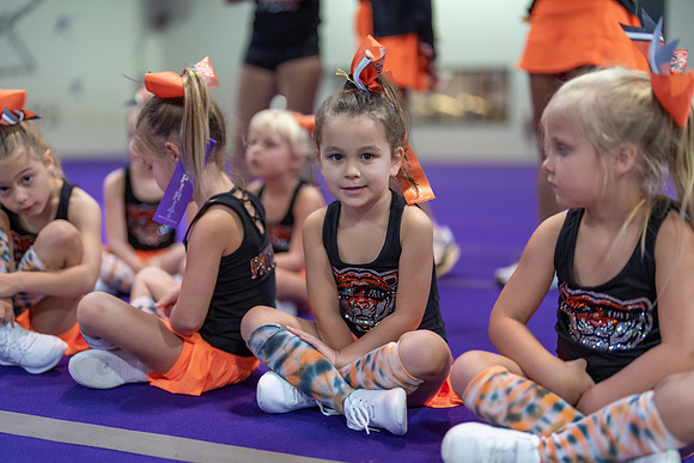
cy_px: 232
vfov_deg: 27.0
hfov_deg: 39.6
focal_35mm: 50
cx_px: 347
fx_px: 964
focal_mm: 50
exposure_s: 1/400
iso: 640
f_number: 1.2
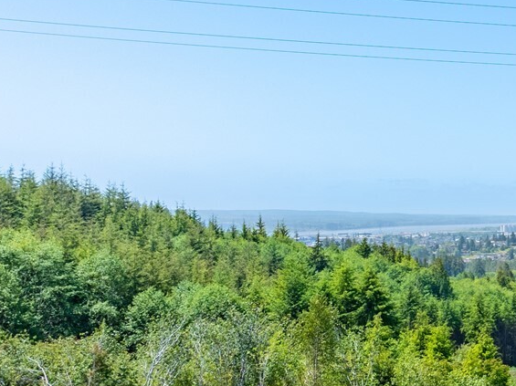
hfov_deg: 24.5
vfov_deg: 21.6
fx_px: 1013
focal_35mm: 68
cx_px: 689
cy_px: 214
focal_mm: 12.29
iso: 130
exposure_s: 1/6400
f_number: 2.8
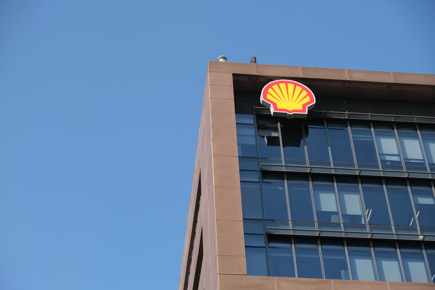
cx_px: 218
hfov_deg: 24.5
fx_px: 1003
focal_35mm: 83
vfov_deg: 16.5
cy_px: 145
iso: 160
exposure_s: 1/420
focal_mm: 55
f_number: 5.6
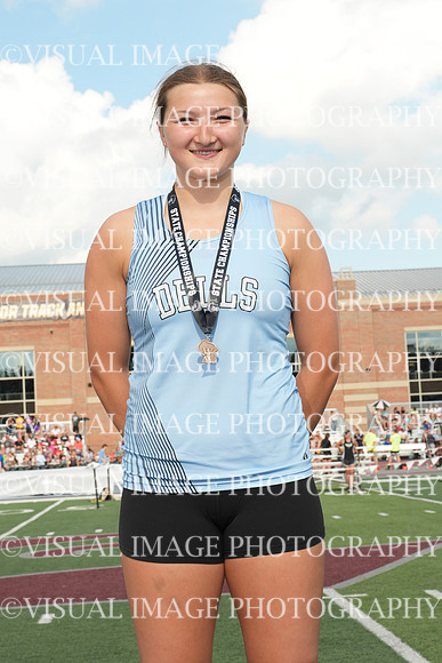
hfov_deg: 20.2
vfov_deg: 29.9
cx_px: 221
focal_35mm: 68
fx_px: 1242
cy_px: 332
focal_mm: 45
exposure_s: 1/125
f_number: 8
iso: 100
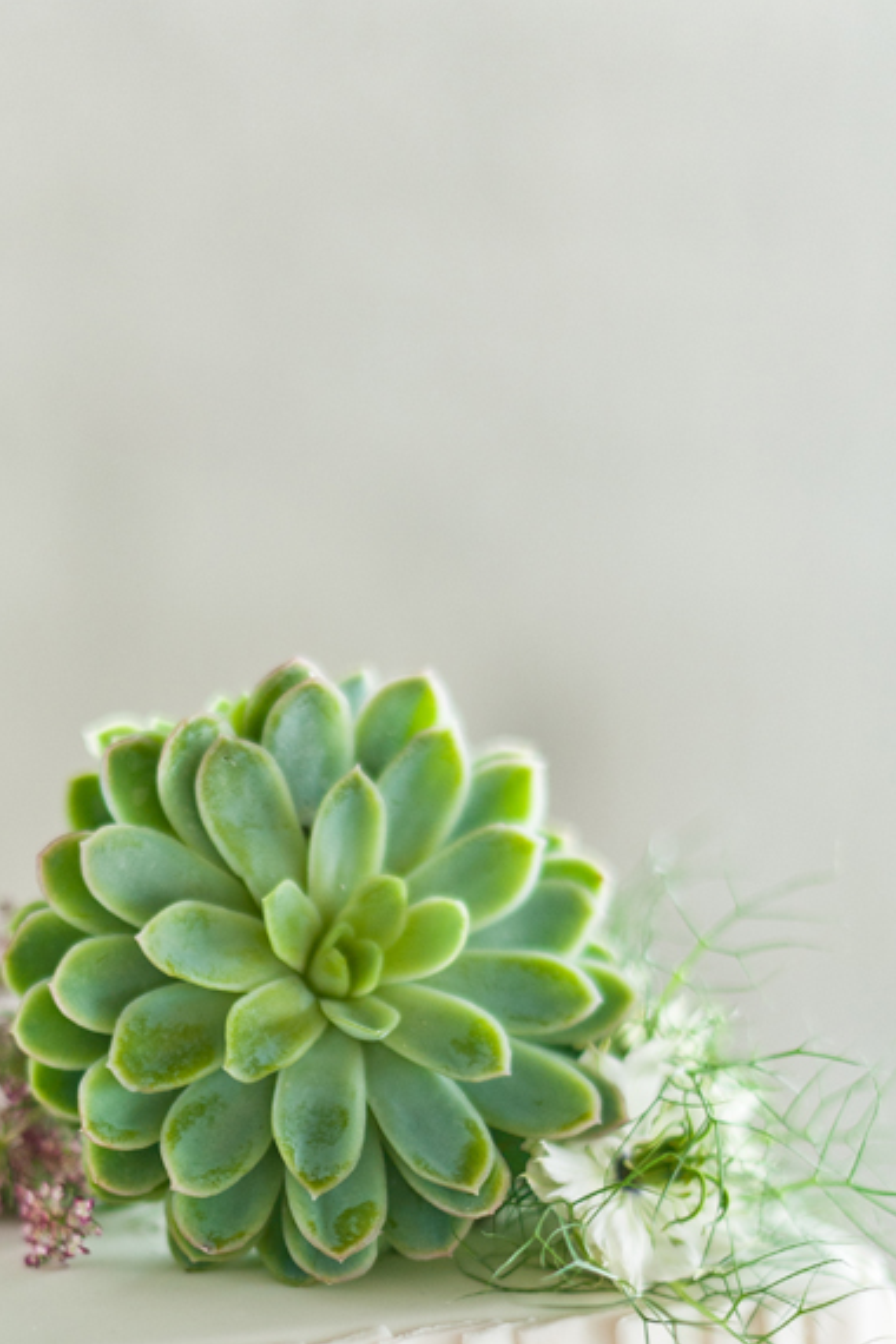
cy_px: 1035
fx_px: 2949
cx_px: 269
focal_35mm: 79
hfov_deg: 17.2
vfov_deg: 25.3
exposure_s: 1/400
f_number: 1.4
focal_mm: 50
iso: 200
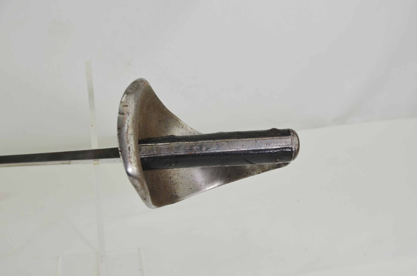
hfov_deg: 26.0
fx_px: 902
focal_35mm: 78
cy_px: 138
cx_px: 208
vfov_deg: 17.4
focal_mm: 52
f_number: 5.6
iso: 280
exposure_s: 1/125
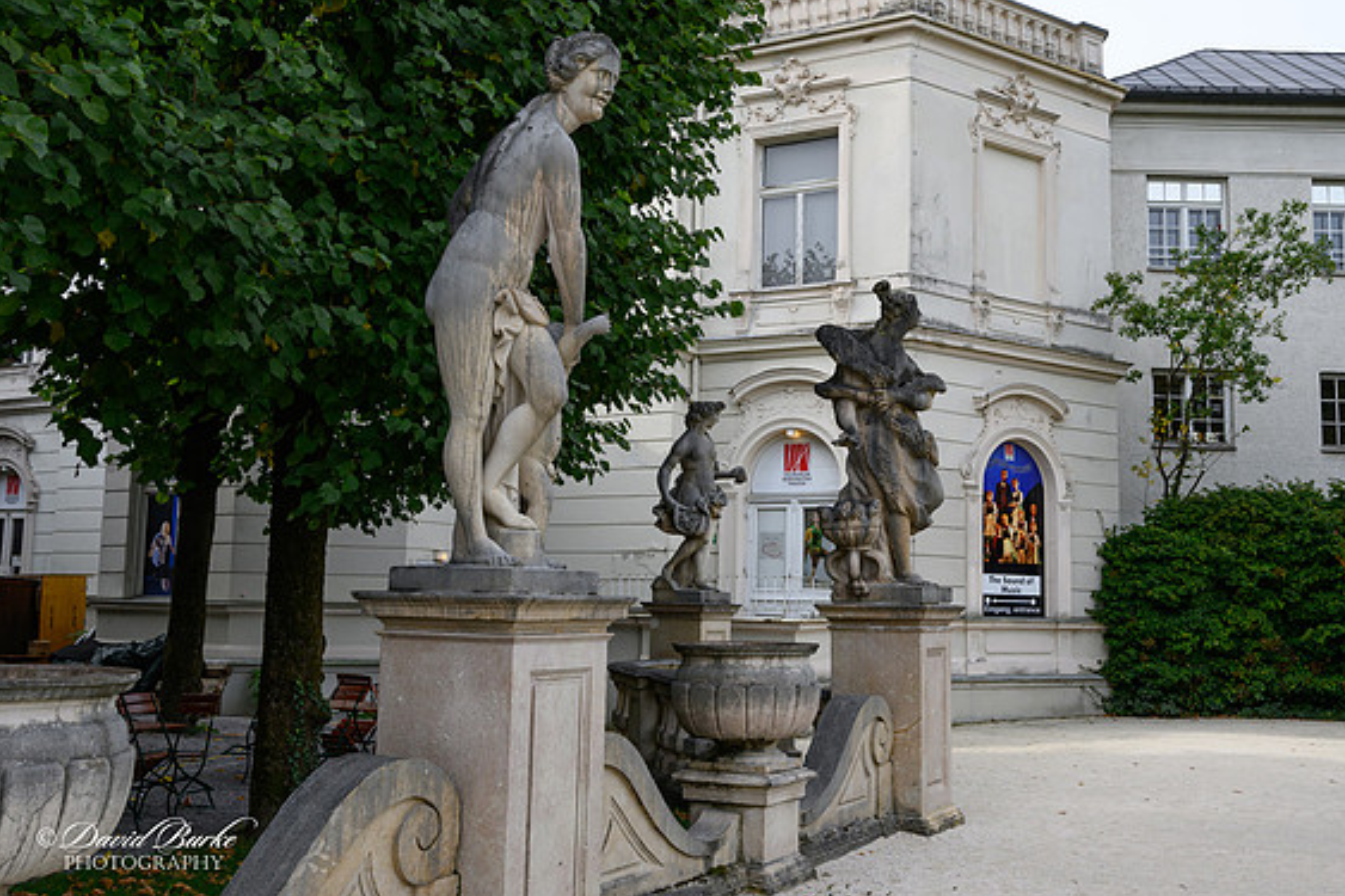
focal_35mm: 34
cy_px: 444
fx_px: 1270
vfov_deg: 38.9
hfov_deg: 55.8
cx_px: 688
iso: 250
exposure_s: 1/200
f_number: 9
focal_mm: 22
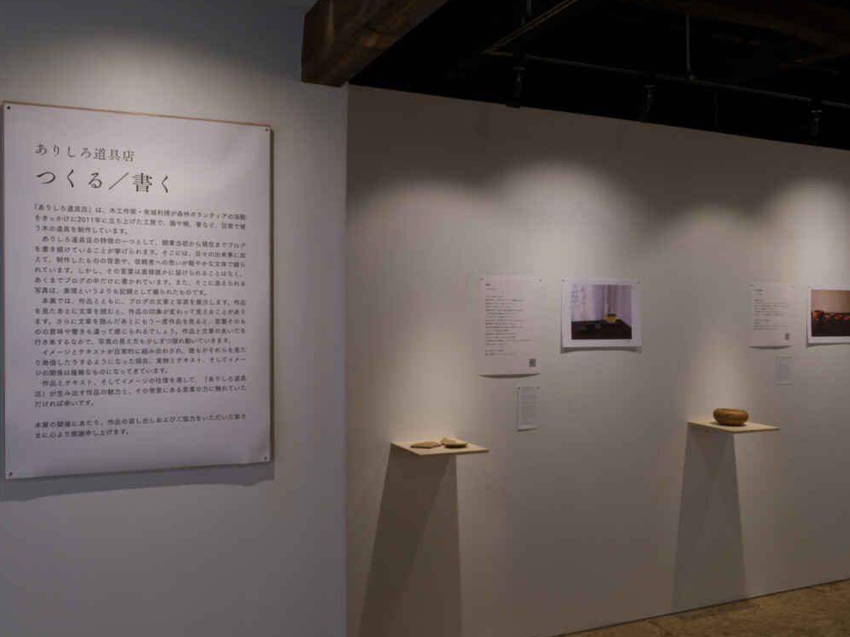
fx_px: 761
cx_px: 431
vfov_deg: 45.4
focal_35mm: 31
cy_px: 325
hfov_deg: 58.4
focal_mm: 15
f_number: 8
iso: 400
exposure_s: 1/13
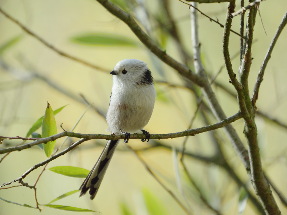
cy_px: 108
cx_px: 144
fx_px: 6633
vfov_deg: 1.9
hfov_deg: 2.5
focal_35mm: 800
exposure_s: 1/400
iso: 200
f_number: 6.3
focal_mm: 400
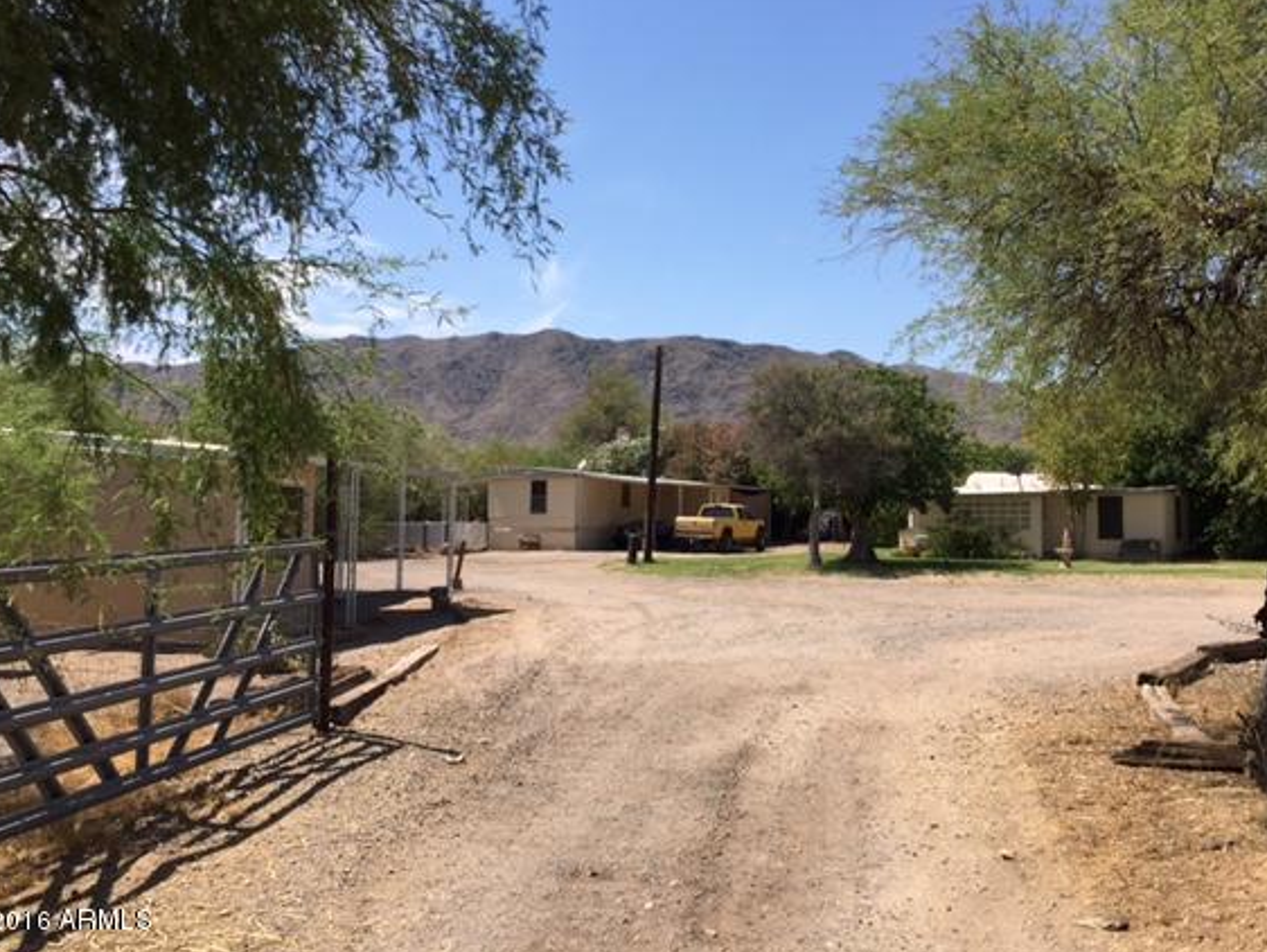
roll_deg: -1.1
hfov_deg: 55.2
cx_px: 697
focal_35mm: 33
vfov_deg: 42.9
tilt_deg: +4.6
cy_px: 424
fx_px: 1208
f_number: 2.2
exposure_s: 1/1980
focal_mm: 4.15
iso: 32
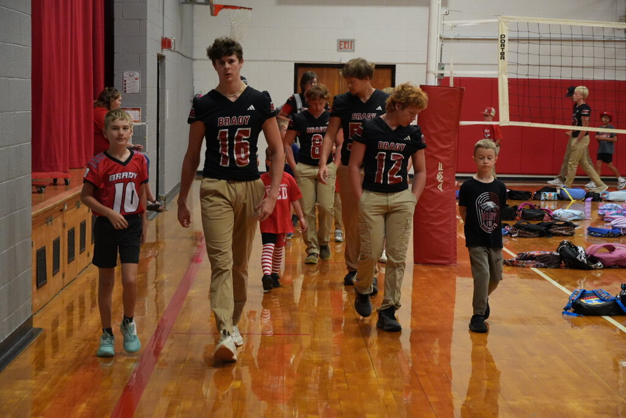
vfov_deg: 16.9
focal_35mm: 81
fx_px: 1409
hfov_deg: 25.0
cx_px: 313
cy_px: 209
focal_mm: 54
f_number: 5
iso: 3200
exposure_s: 1/160
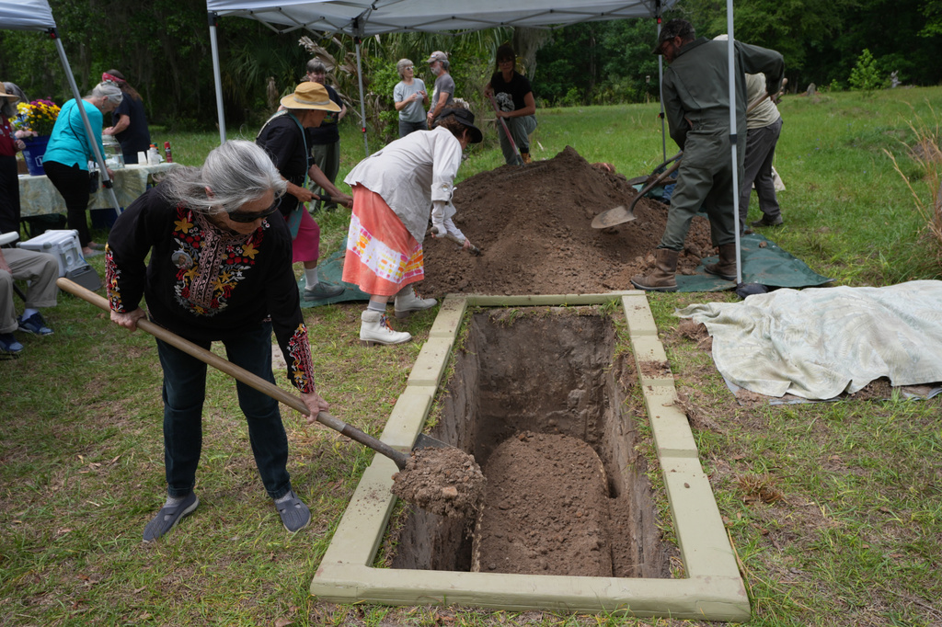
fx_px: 654
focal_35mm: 25
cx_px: 471
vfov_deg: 51.3
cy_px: 314
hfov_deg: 71.5
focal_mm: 25
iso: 320
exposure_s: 1/320
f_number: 11
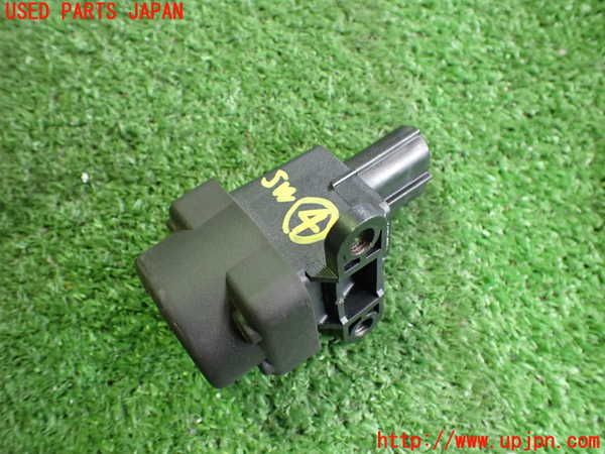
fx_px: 524
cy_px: 227
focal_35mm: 30
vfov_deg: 46.8
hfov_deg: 60.0
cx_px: 302
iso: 800
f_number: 2.3
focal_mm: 5.4
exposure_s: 1/60
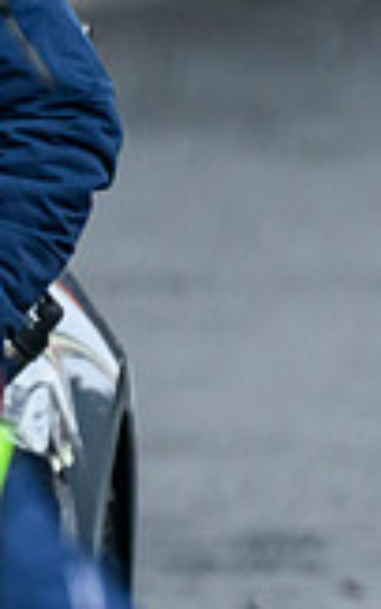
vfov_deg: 0.7
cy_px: 252
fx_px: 51921
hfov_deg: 0.4
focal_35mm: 3128
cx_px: -571
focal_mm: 560
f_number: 4
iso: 3200
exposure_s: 1/640
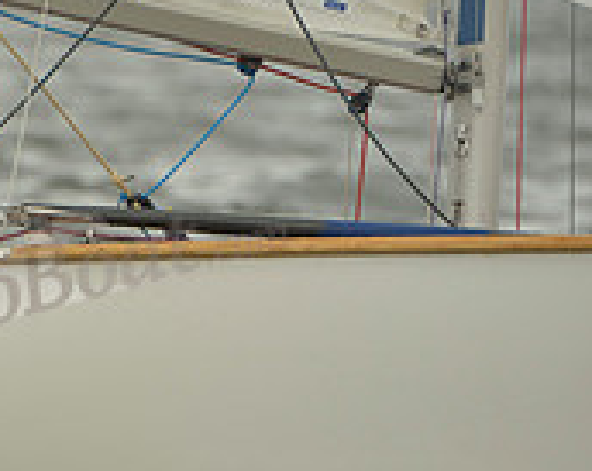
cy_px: 153
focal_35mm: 602
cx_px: -372
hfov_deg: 3.2
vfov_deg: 2.6
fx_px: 10530
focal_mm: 190
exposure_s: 1/1250
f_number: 6.3
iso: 200
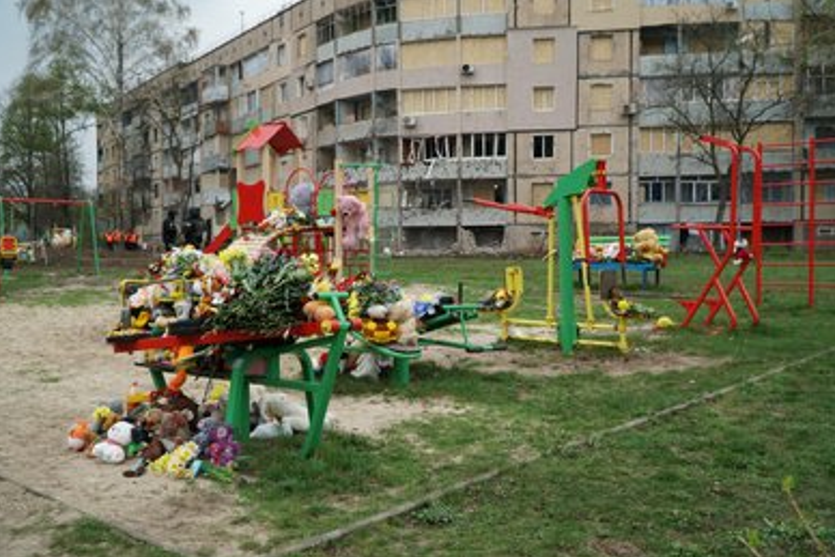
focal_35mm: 34
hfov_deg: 55.8
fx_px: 789
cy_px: 282
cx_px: 422
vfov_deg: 38.9
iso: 500
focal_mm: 22
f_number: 4
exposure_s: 1/640
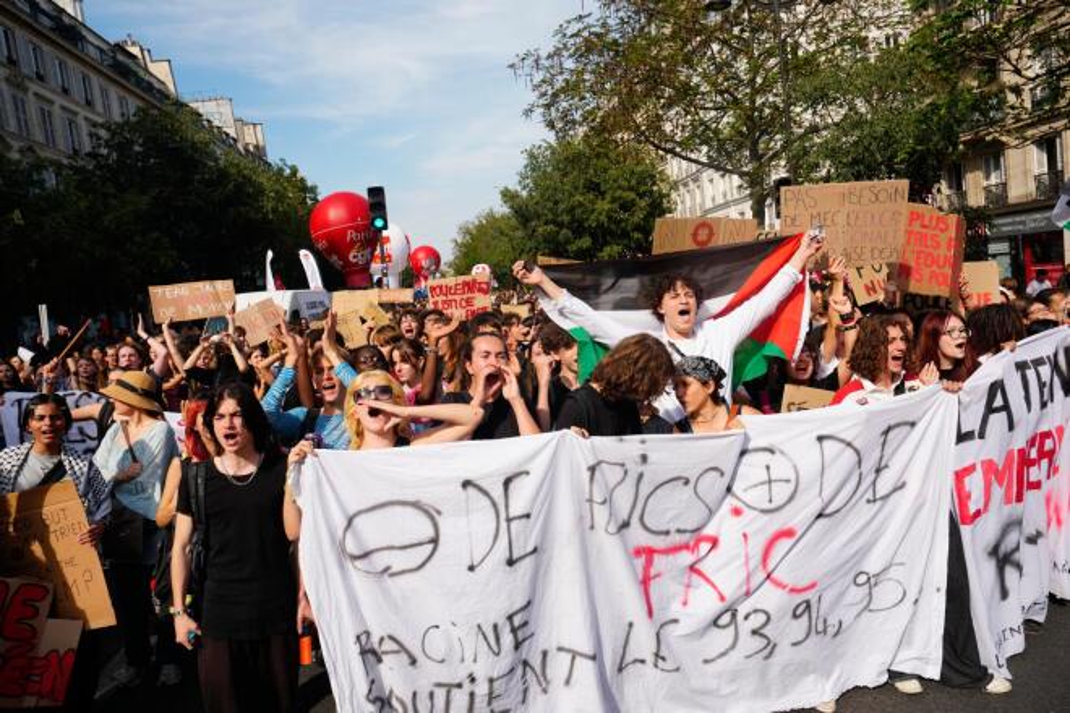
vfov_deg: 53.1
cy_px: 356
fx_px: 713
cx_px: 535
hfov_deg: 73.7
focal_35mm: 24
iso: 320
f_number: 7.1
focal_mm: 24
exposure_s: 1/800
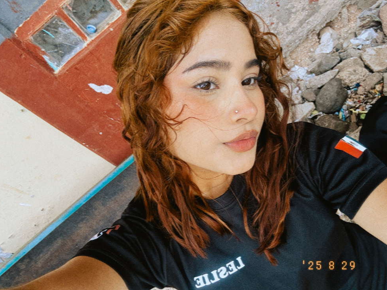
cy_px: 148
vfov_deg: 56.8
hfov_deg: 71.6
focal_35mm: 24
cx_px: 199
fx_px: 268
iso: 80
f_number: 1.9
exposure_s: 1/110
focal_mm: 2.69
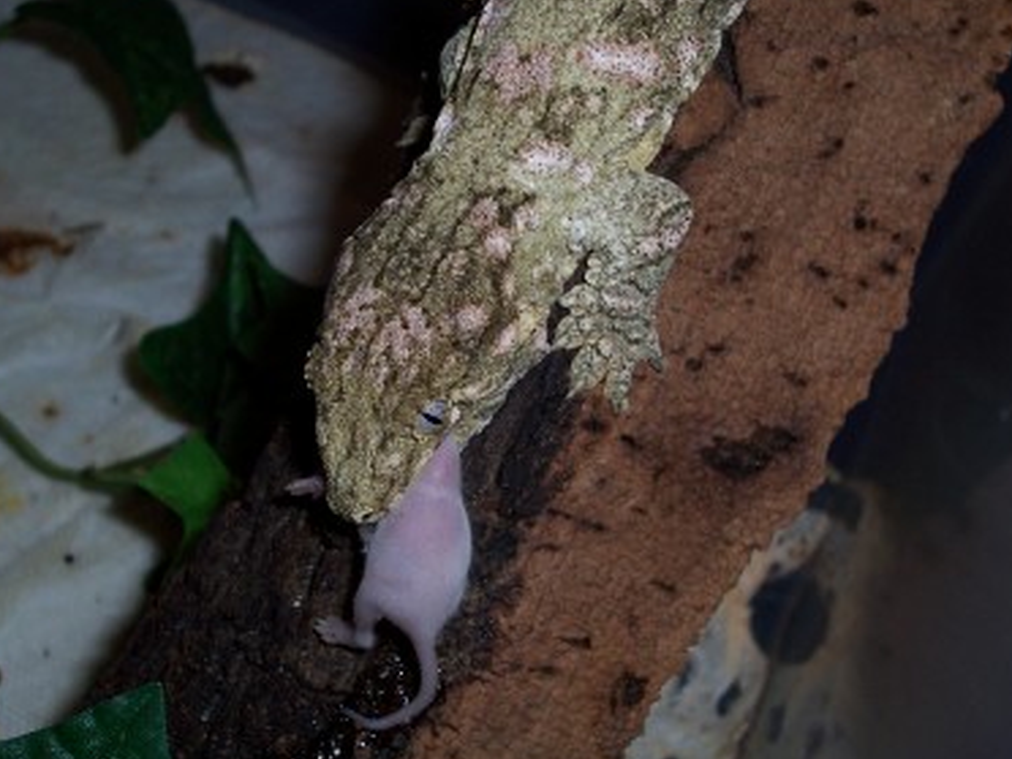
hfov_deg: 33.8
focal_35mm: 57
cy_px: 373
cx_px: 509
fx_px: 1666
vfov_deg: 25.7
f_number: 3.4
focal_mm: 8.6
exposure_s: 1/60
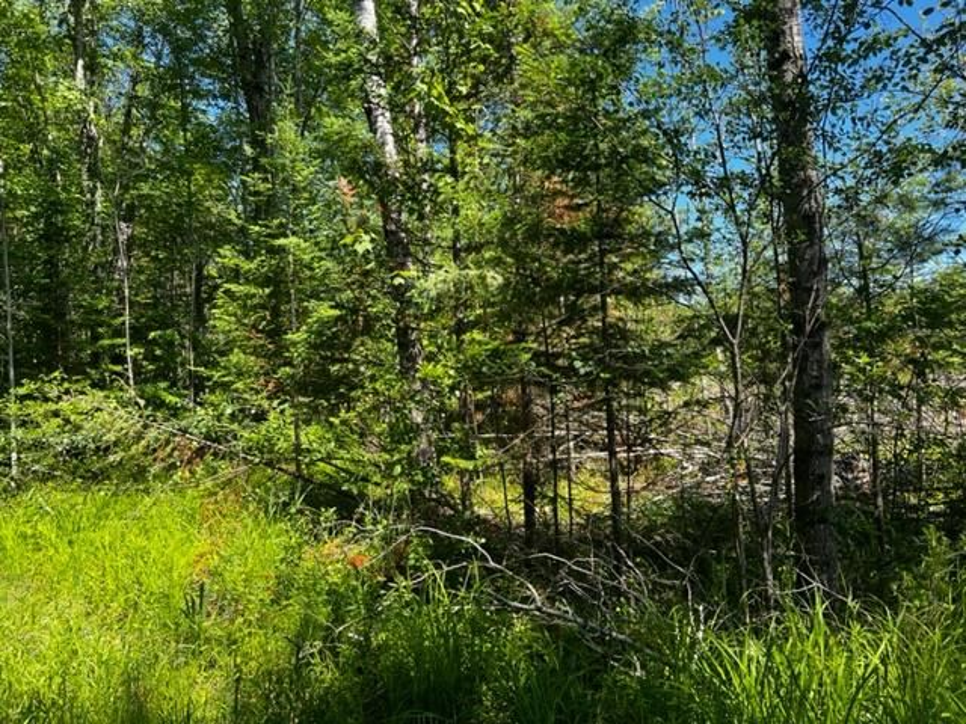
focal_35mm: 26
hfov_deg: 67.3
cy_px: 362
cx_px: 483
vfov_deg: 53.1
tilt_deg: +2.1
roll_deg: +1.5
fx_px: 726
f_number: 1.5
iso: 50
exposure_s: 1/1058
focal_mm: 5.7
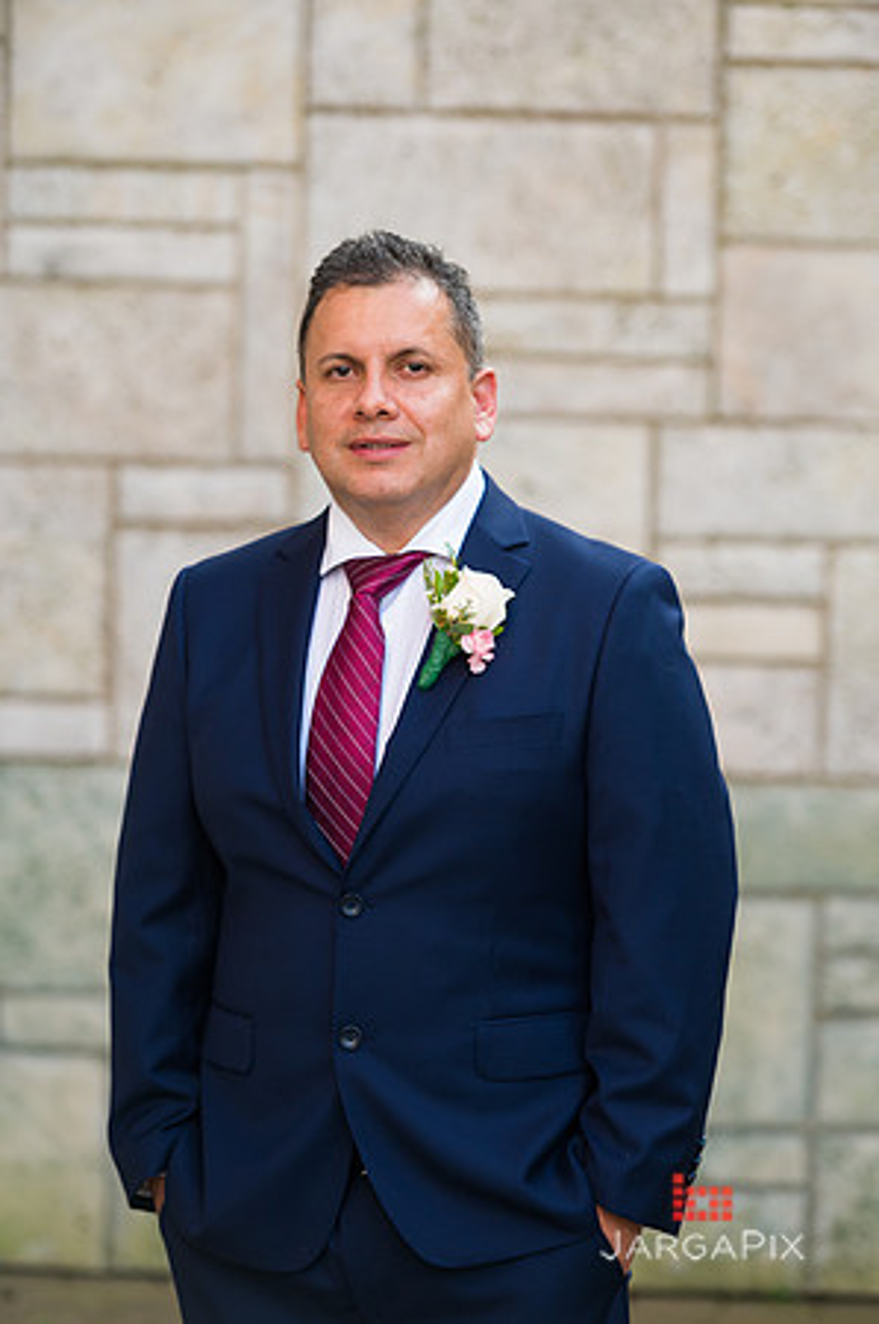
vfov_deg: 15.2
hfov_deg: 10.1
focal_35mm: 135
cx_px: 440
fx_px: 4955
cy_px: 662
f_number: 3.2
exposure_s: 1/200
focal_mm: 135
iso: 200
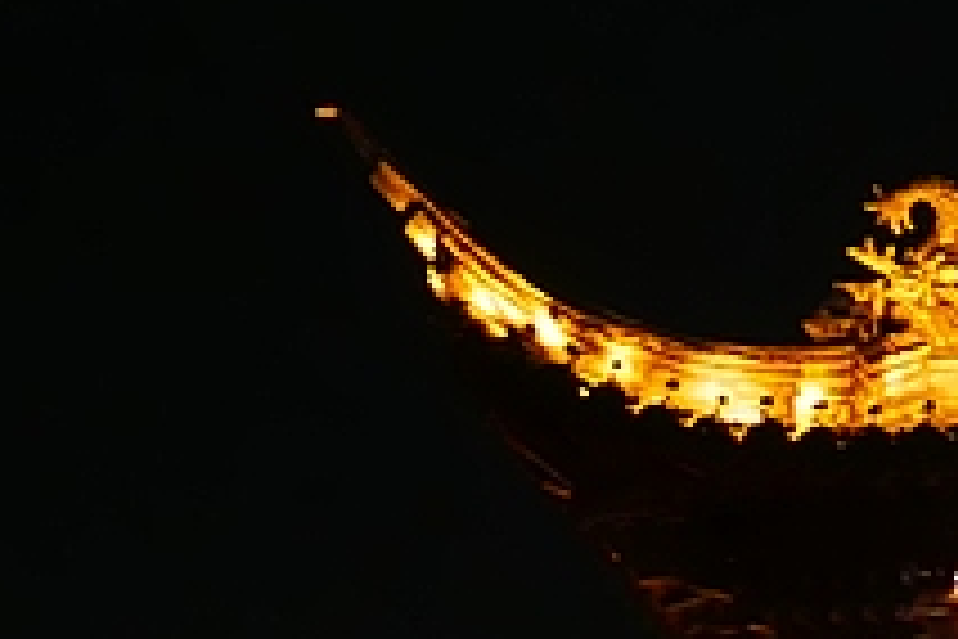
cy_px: 1276
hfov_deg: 13.5
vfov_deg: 9.0
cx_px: 1408
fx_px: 3832
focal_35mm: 144
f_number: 1.7
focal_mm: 10.9
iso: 1000
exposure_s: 1/60
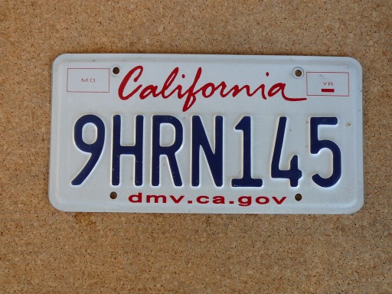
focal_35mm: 43
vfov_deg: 33.6
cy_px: 147
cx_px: 196
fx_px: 487
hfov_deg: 43.9
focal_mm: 6.4
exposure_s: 1/100
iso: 80
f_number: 3.2
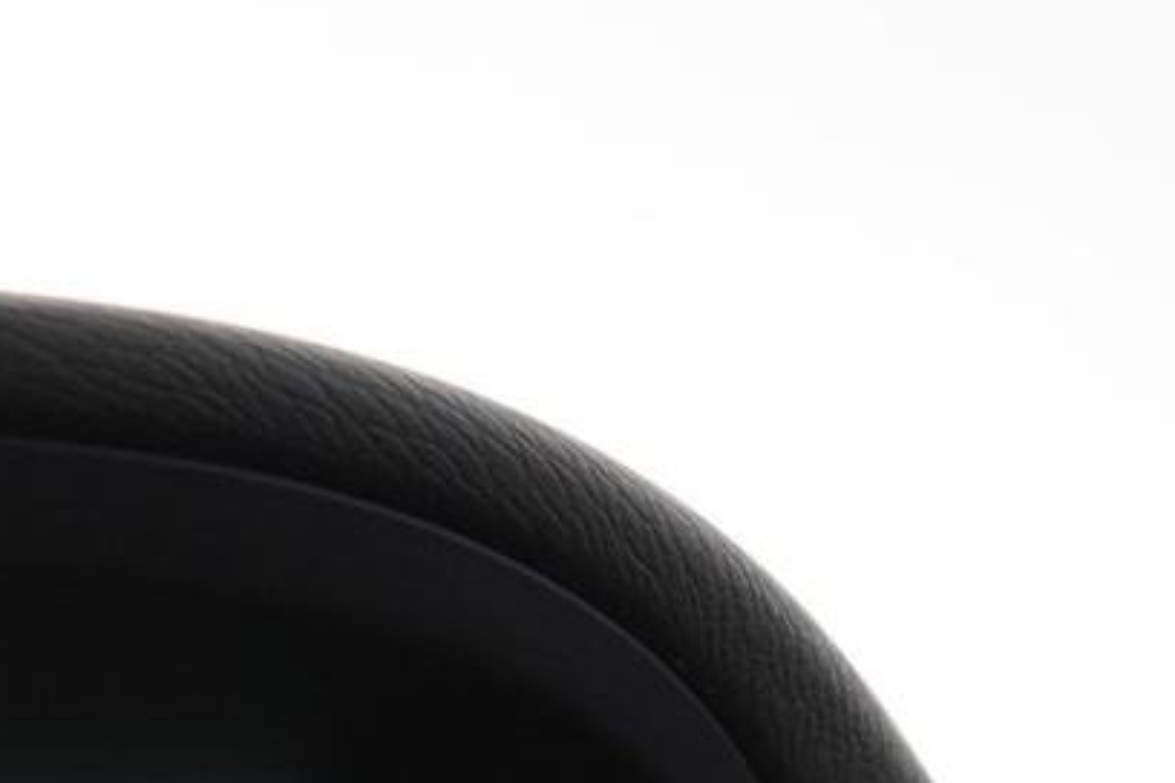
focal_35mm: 119
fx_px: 3884
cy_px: 1442
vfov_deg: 10.7
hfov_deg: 16.0
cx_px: -516
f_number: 3.5
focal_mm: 30
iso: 2500
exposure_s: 1/40
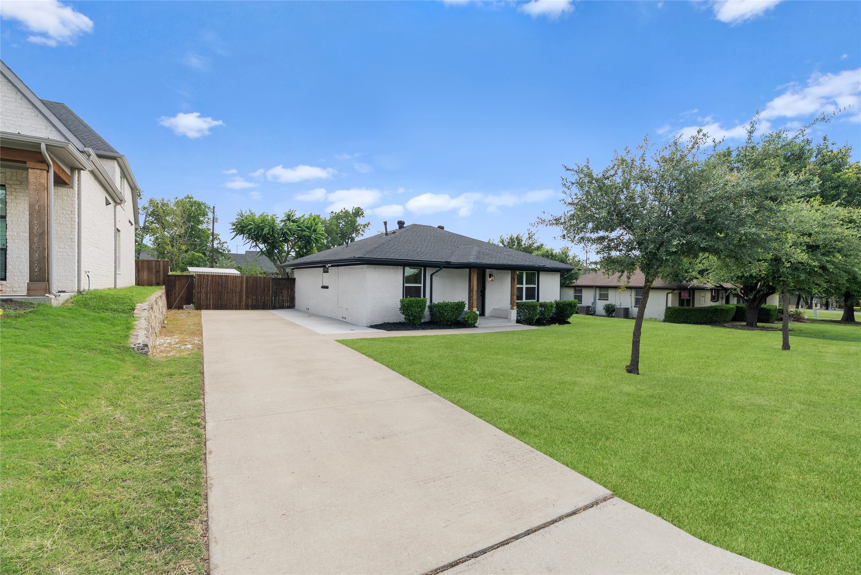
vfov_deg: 73.8
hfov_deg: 96.7
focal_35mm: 16
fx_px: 383
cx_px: 430
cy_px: 288
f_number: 7.1
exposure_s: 1/30
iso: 80
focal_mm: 16
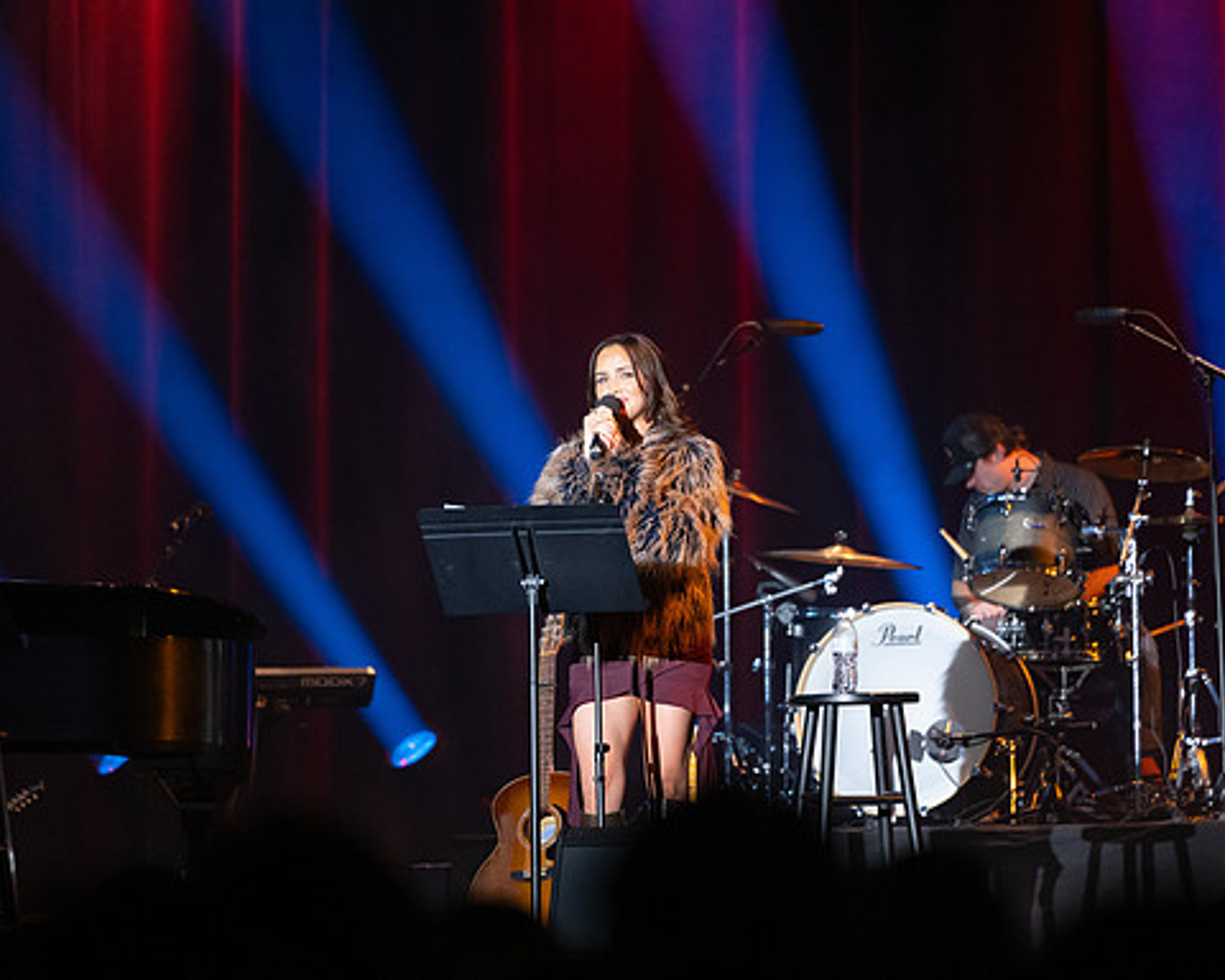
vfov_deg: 7.6
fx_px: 7396
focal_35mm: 204
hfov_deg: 9.5
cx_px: 666
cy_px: 489
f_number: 2.8
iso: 3200
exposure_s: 1/200
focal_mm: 180
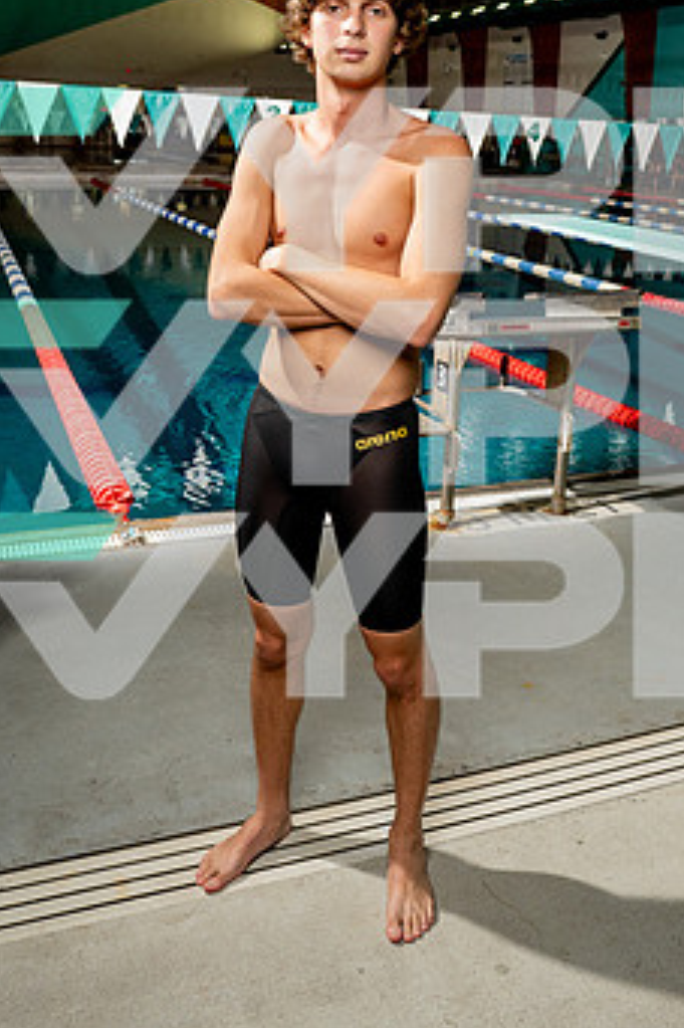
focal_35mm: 37
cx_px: 395
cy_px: 395
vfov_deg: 51.4
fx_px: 1055
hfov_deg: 35.8
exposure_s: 1/250
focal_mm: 28
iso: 640
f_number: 6.3
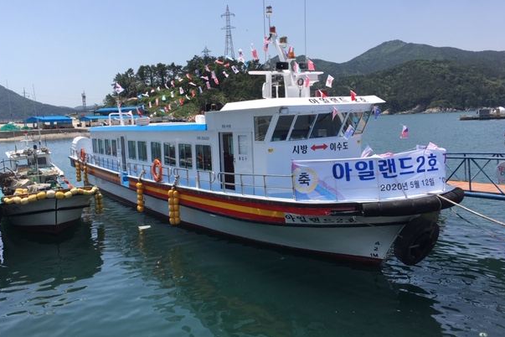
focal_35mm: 32
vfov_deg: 41.1
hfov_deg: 58.7
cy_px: 154
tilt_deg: -6.2
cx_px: 242
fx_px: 449
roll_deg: +2.3
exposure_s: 1/1479
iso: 25
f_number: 2.2
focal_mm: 4.15
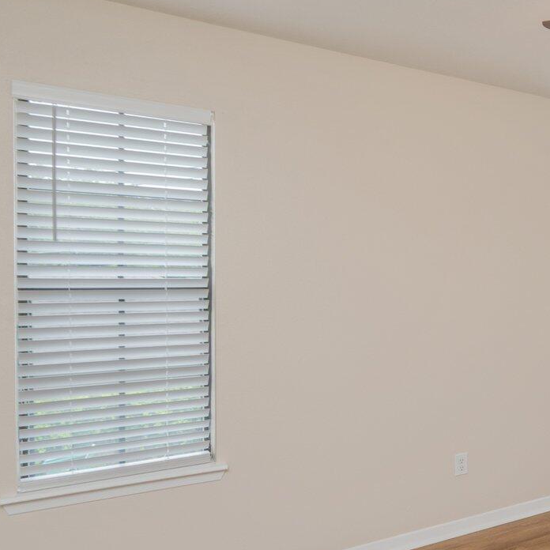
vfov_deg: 47.2
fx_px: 629
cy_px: 292
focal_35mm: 35
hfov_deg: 36.0
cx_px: 671
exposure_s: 1/30
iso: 320
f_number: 9
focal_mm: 14
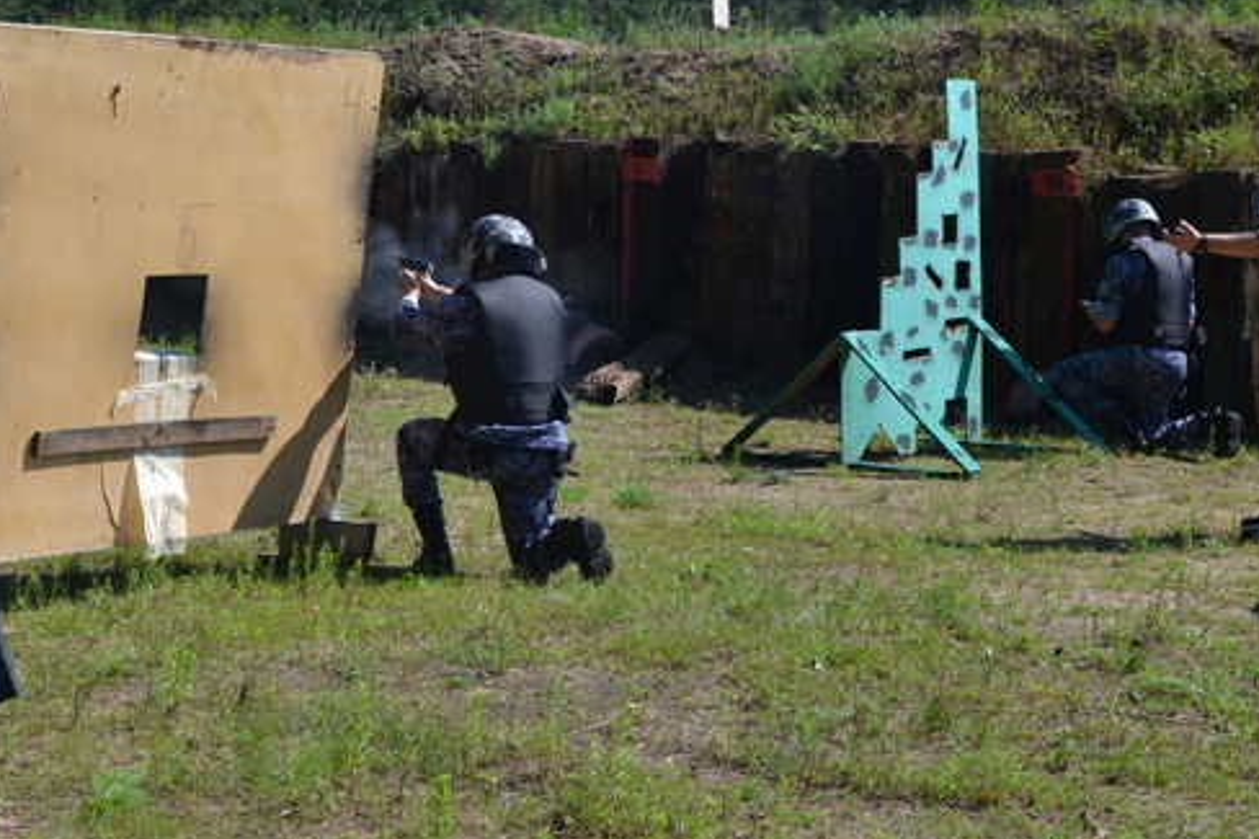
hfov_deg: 25.1
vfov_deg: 16.9
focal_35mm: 81
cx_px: 503
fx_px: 2824
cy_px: 305
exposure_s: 1/200
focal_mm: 35
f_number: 7.1
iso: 100
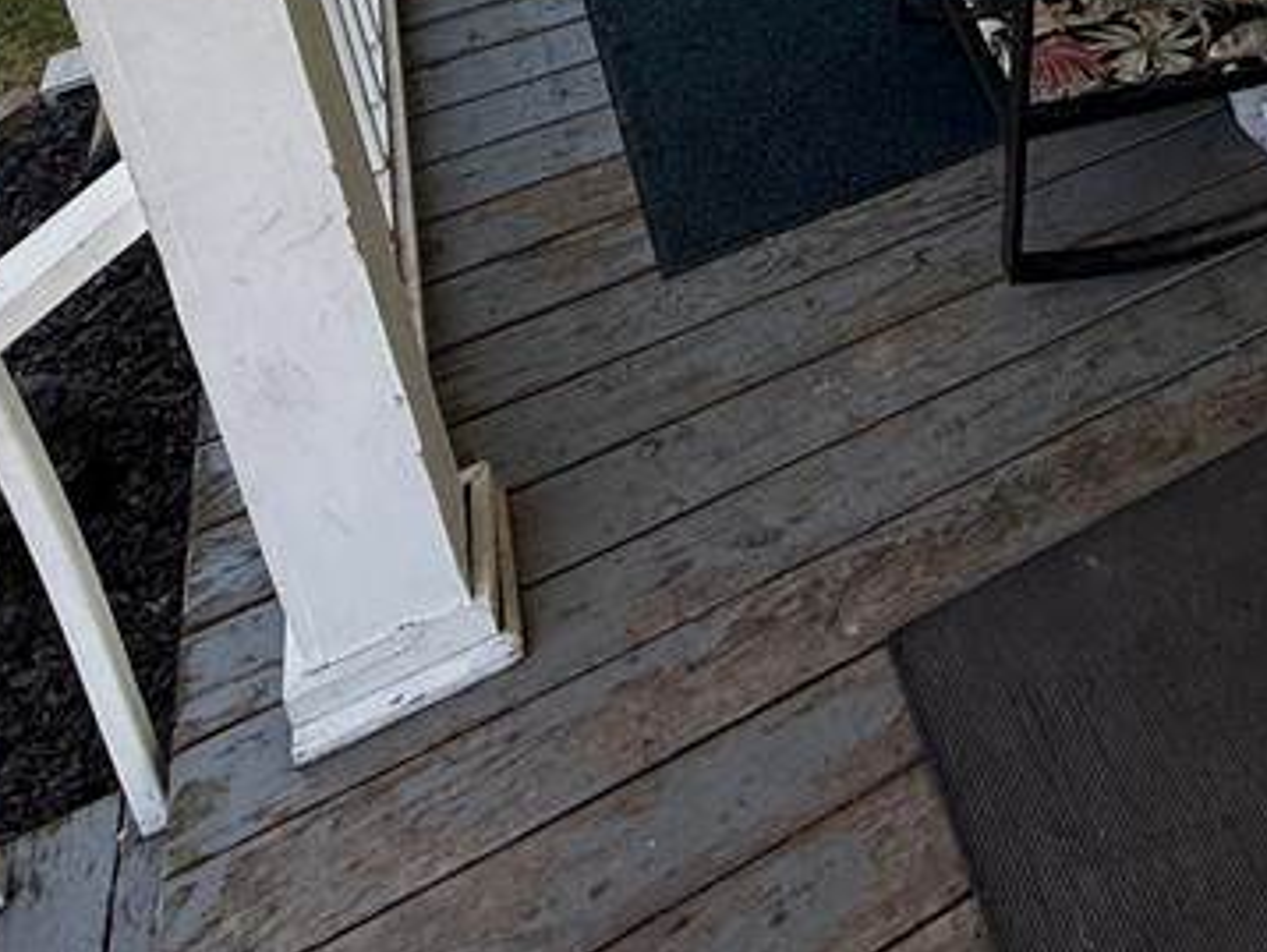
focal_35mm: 40
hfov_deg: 42.1
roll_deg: +0.9
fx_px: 1465
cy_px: -393
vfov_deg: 27.5
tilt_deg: -21.3
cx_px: 1193
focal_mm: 2.22
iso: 50
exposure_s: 1/346
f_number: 2.2
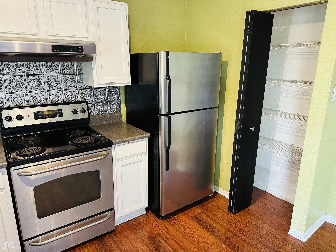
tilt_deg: -14.9
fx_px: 233
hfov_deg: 71.6
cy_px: 126
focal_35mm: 24
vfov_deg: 56.8
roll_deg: -0.8
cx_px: 168
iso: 250
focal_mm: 6.86
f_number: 1.78
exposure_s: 1/60
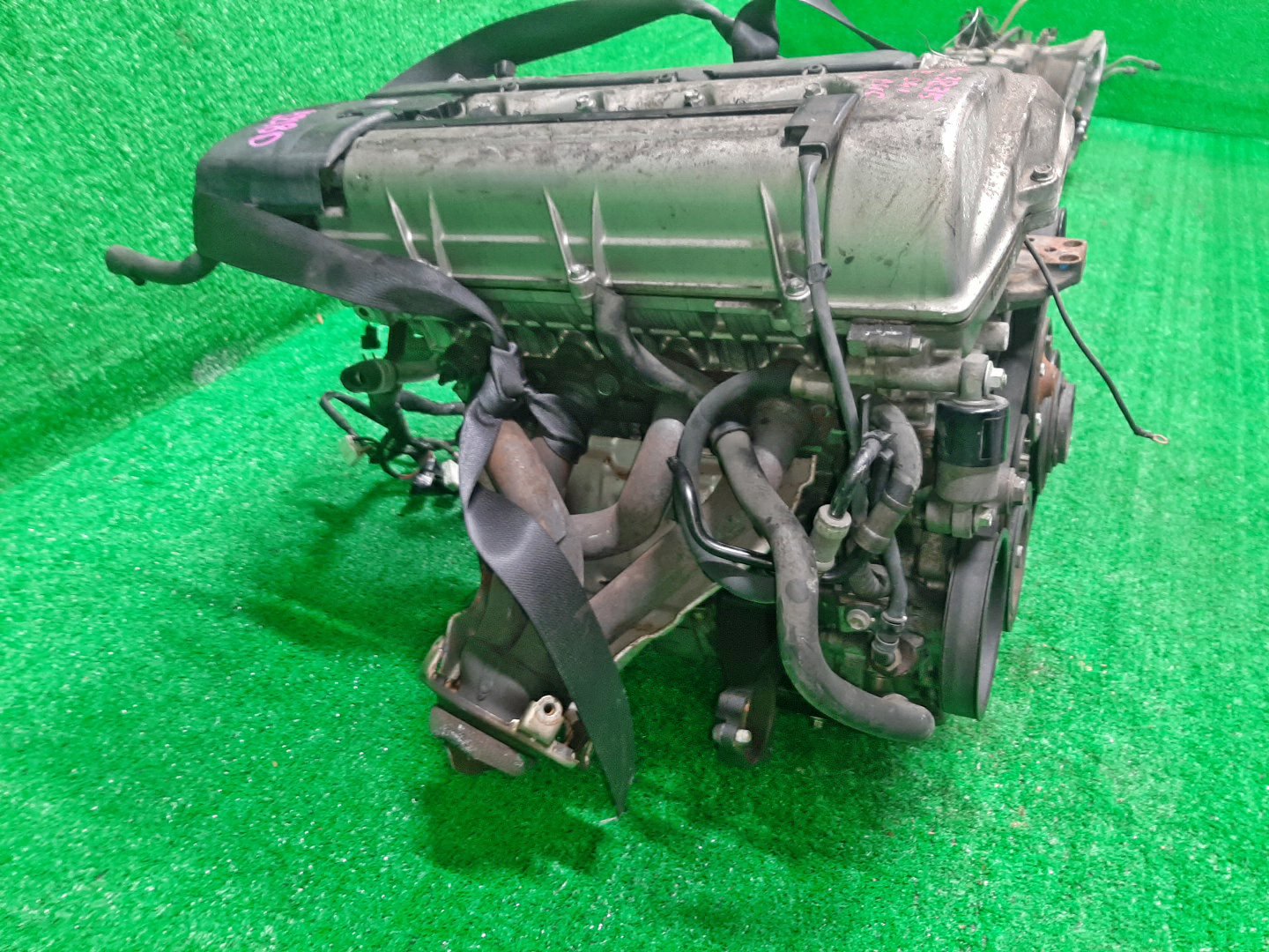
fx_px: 953
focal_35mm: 26
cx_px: 634
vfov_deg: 53.1
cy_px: 476
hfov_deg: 67.3
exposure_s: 1/25
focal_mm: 3.93
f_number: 1.7
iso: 175
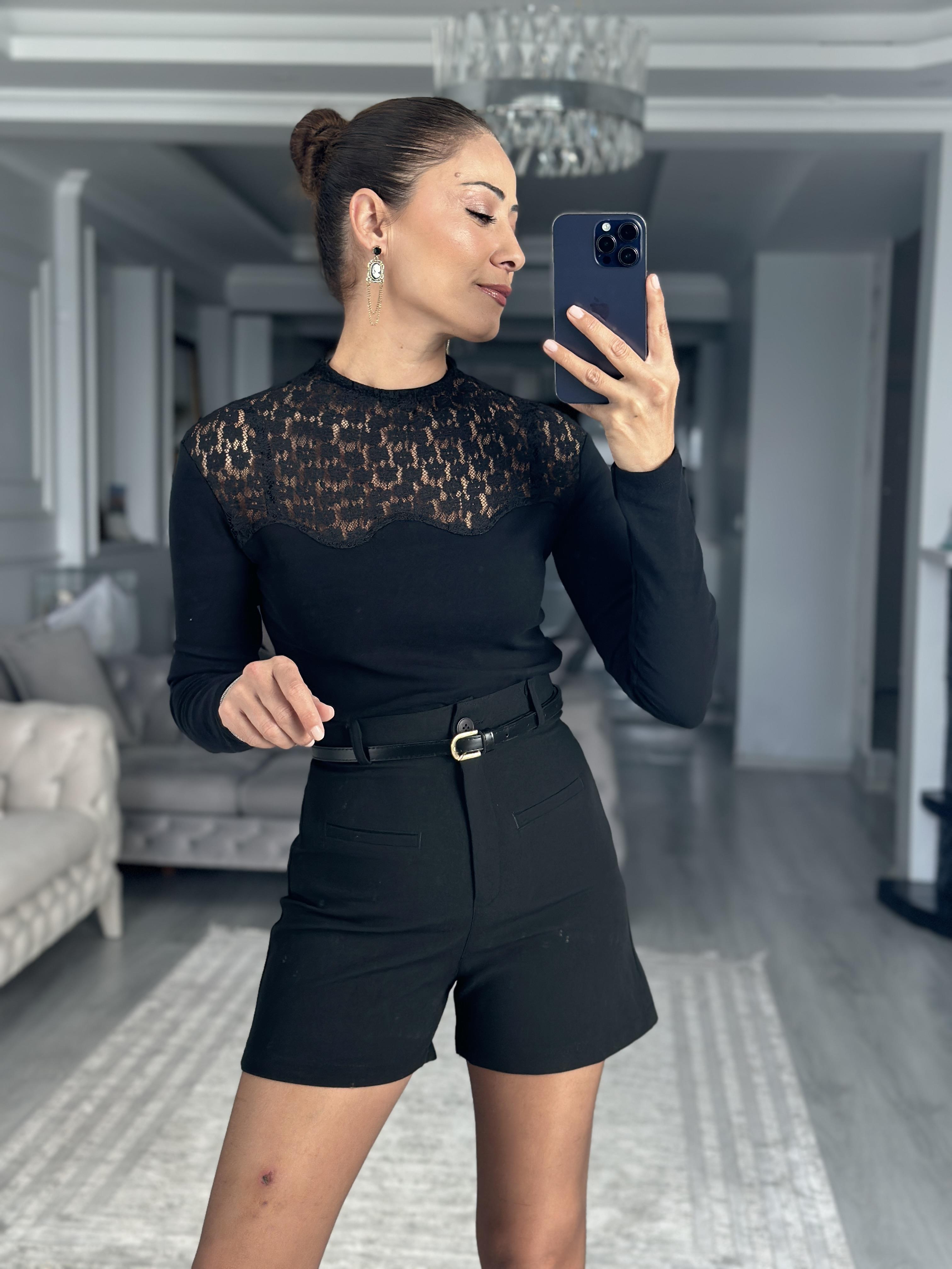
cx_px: 476
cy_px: 634
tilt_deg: -19.3
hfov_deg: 30.3
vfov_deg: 39.7
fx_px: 1760
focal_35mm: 48
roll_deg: -0.6
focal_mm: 6.86
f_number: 1.78
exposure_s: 1/220
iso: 80
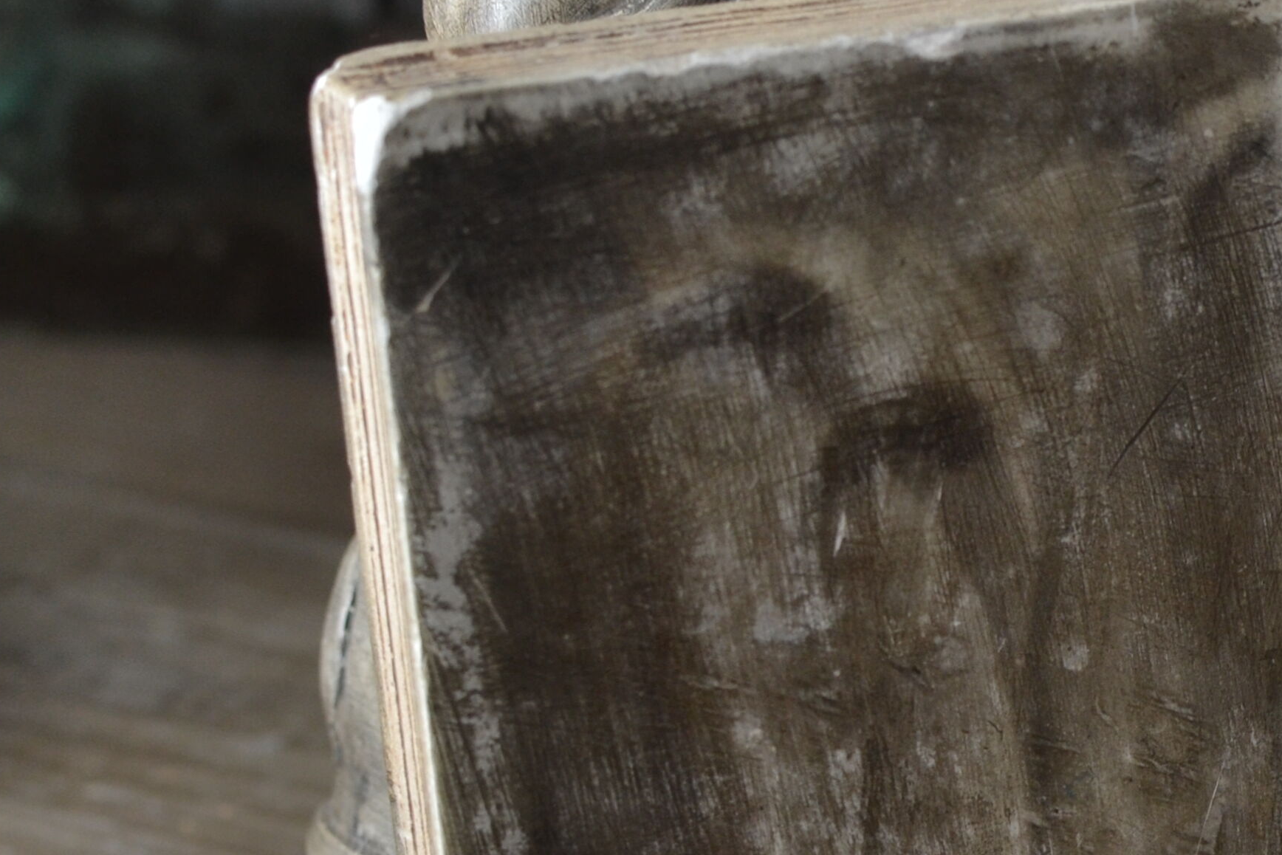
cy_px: 654
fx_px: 4962
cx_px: 1502
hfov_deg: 14.3
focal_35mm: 139
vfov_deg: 9.8
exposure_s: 1/80
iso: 400
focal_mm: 35
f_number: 4.5
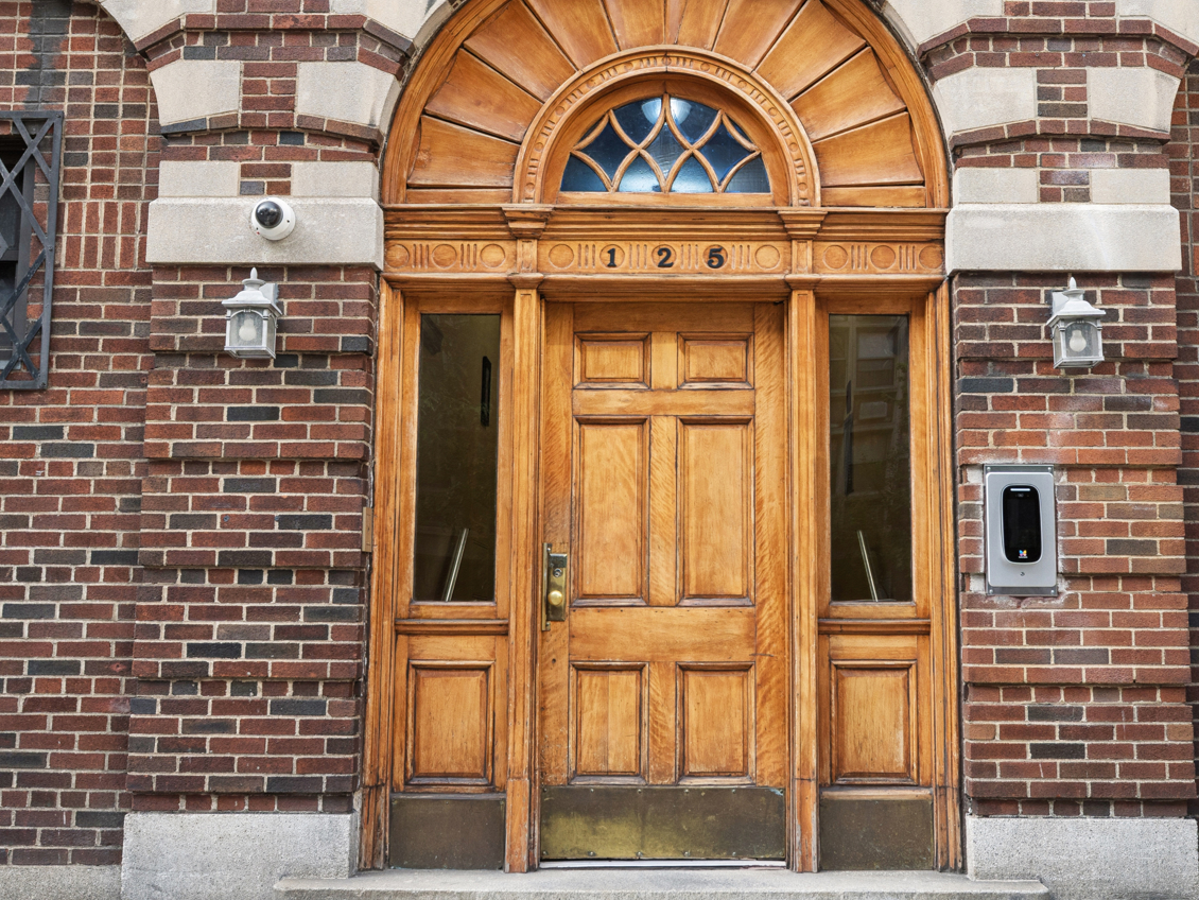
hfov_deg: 38.8
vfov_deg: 29.6
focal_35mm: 49
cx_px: 688
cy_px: 343
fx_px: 1698
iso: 400
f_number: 8
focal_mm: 30
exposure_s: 1/125
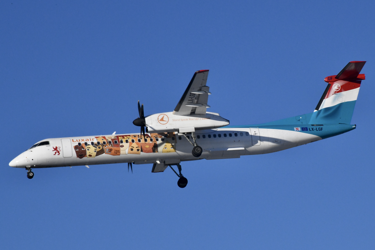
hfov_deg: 7.9
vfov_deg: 5.3
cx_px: 188
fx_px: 2708
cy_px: 125
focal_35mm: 260
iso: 3200
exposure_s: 1/1000
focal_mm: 260
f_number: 40
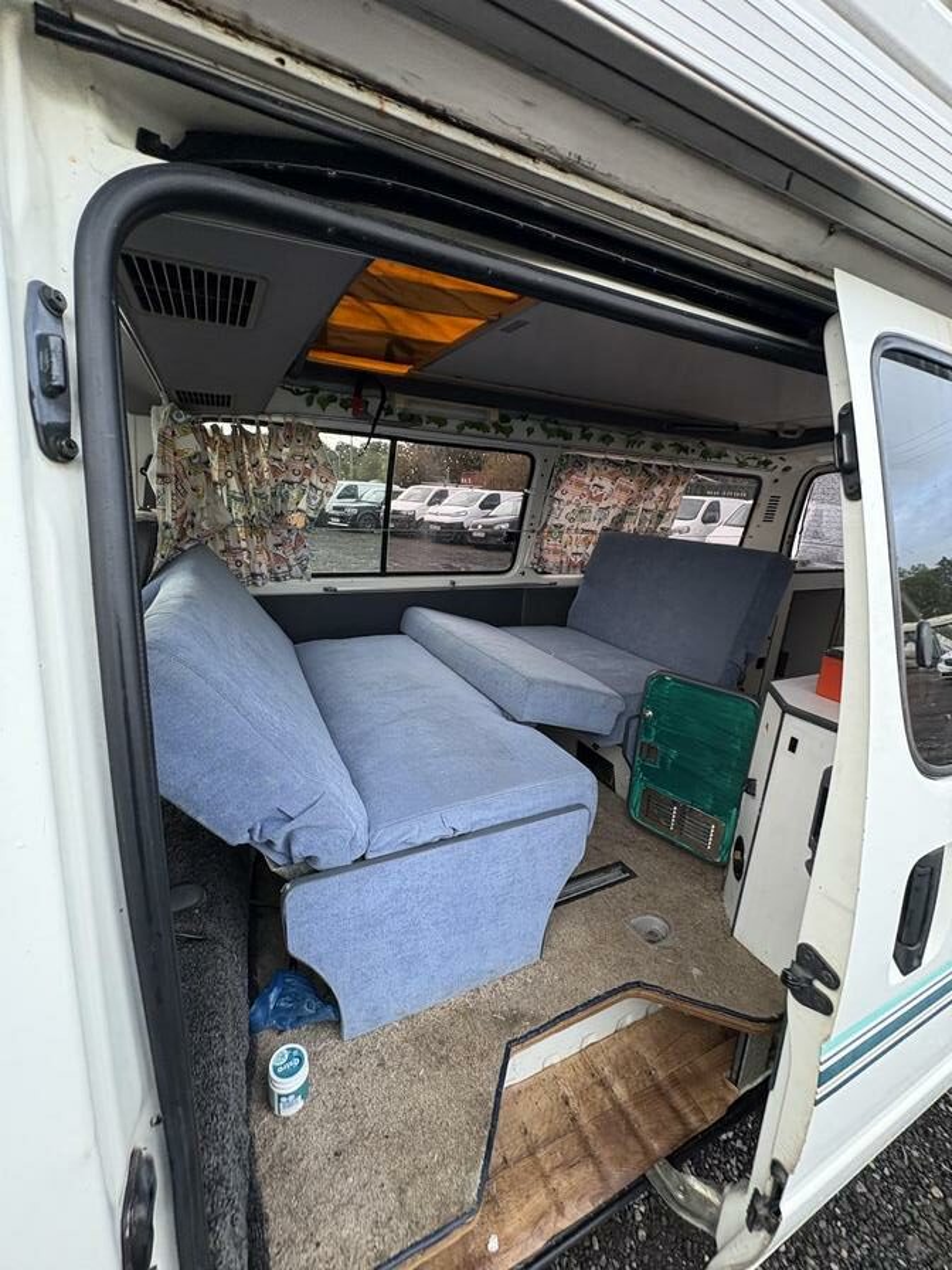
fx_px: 513
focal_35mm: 14
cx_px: 476
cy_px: 635
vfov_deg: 102.1
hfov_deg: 85.7
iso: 125
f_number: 2.2
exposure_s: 1/99
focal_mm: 2.22
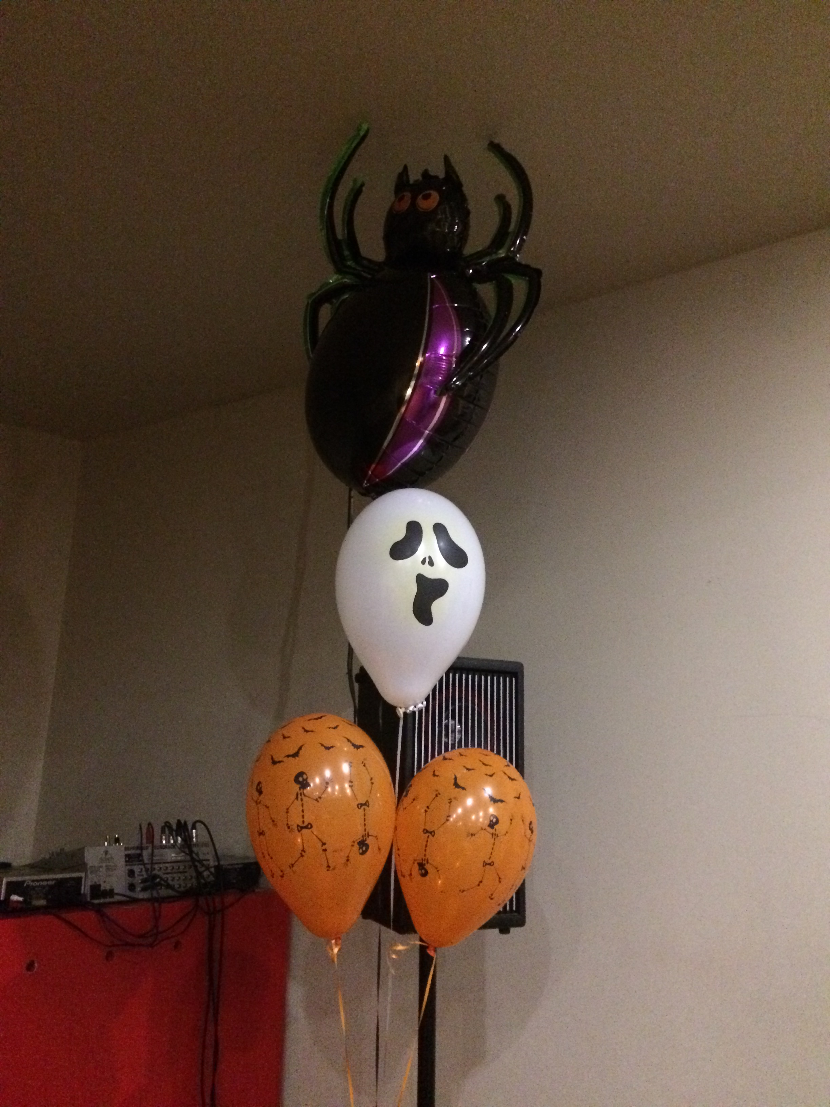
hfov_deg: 48.2
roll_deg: -1.5
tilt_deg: +10.1
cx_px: 415
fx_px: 927
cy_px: 554
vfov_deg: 61.7
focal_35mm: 29
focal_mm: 4.15
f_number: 2.2
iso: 800
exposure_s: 1/17
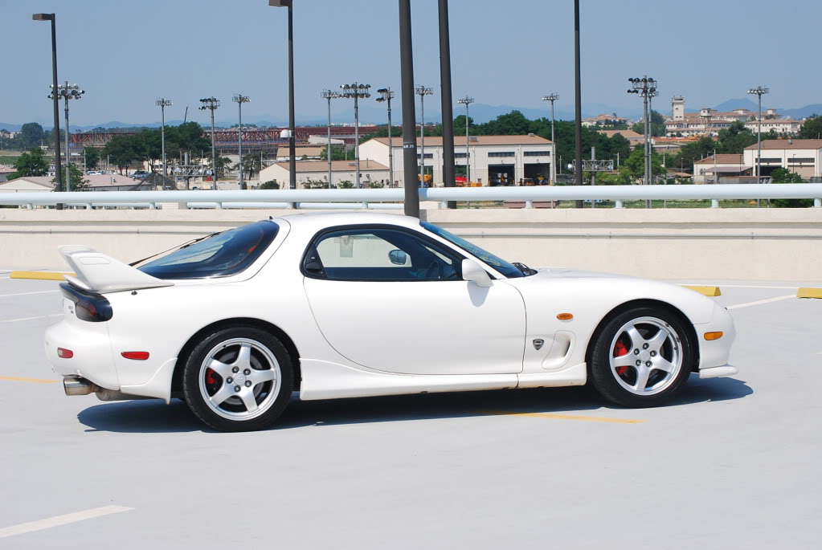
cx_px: 411
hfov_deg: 24.6
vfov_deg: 16.6
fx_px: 1886
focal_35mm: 82
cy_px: 275
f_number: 11
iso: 200
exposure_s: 1/500
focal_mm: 55
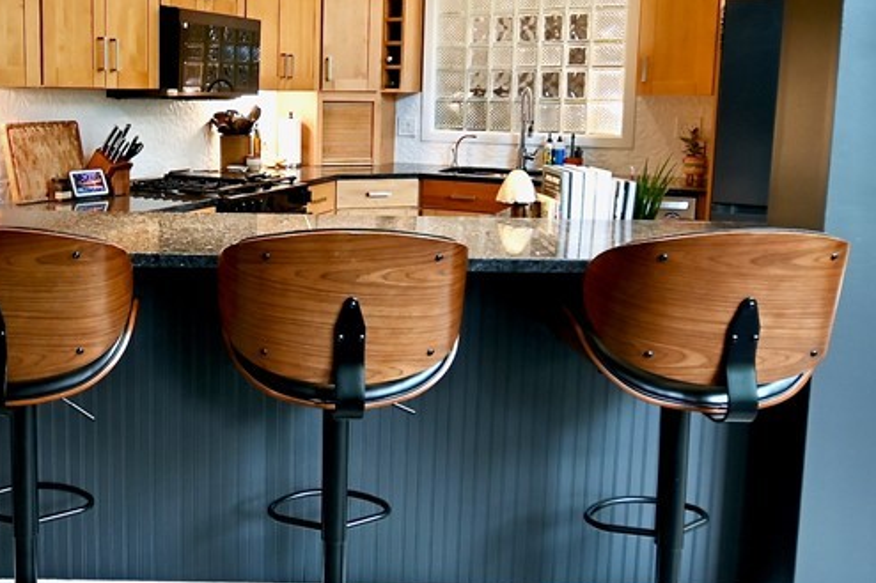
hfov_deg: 55.4
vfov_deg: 39.4
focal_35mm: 33
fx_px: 803
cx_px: 255
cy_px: 184
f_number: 4
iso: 125
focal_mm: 10
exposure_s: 1/8
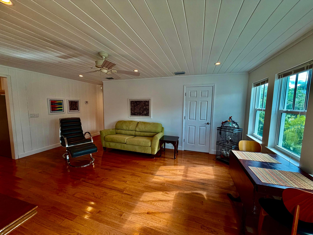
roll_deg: -0.1
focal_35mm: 14
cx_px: 156
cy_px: 118
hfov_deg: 102.1
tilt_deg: -5.6
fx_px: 127
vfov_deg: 85.7
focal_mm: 2.22
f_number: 2.2
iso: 200
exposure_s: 1/120
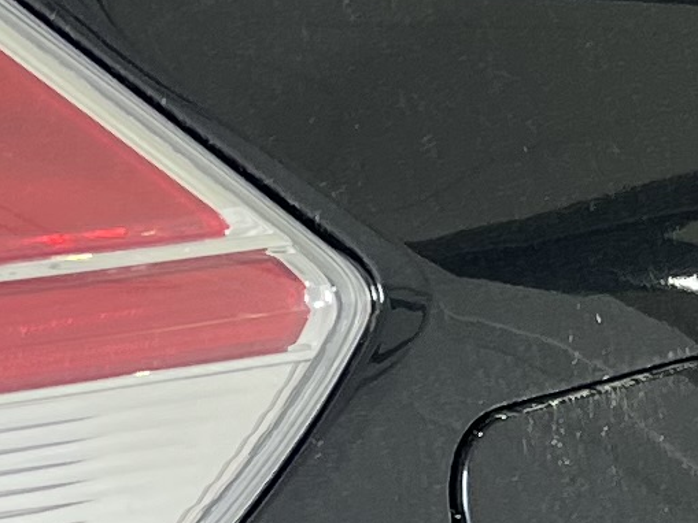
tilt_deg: -19.8
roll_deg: -1.5
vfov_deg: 7.1
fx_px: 4155
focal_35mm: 206
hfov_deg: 9.4
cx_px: -199
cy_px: 696
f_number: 1.5
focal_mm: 5.7
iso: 50
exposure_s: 1/121
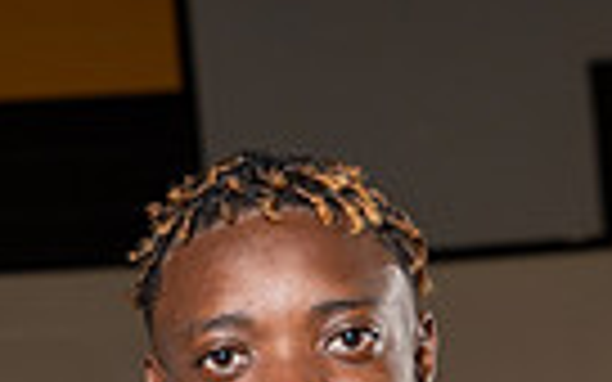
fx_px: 3419
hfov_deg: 10.2
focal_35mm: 205
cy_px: 926
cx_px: 266
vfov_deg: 6.1
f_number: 5.6
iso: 320
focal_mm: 61
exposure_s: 1/200
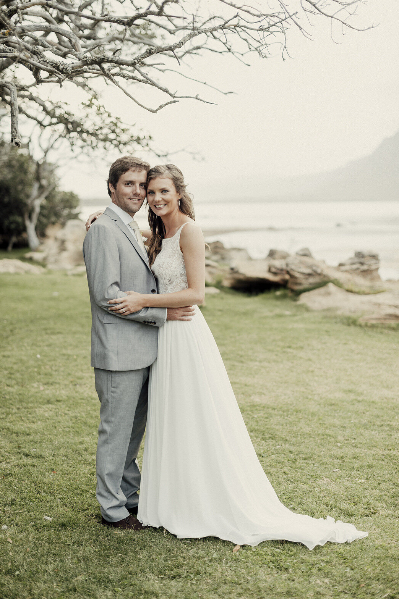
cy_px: 297
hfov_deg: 26.4
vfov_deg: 38.9
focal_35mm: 51
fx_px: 849
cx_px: 197
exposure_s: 1/400
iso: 200
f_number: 2
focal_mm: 50
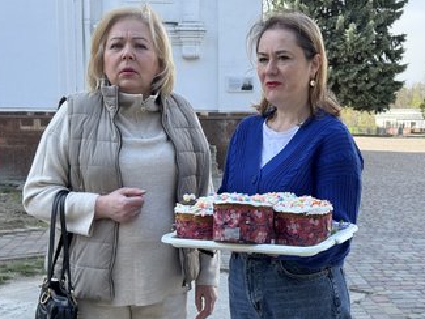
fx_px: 725
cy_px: 173
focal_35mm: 59
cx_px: 246
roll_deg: +0.0
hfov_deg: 32.6
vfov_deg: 24.8
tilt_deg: -5.0
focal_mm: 6.76
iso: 64
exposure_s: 1/747
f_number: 1.78
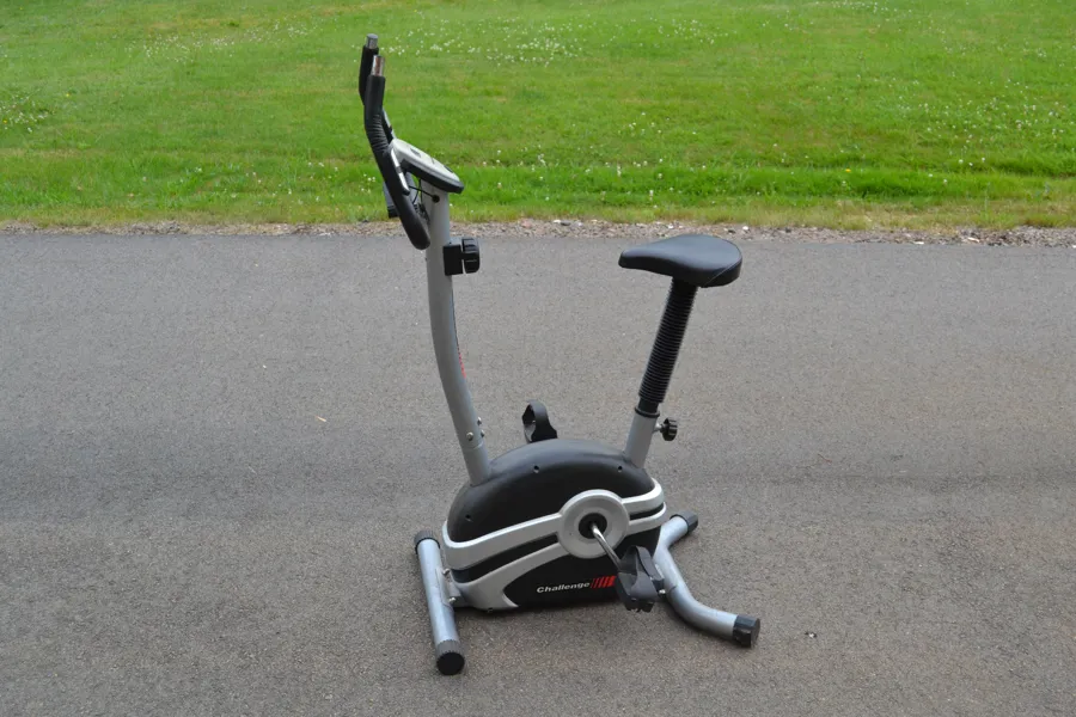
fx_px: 1166
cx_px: 538
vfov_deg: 34.2
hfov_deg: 49.6
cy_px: 358
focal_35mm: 39
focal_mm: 26
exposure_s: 1/160
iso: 100
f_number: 6.3
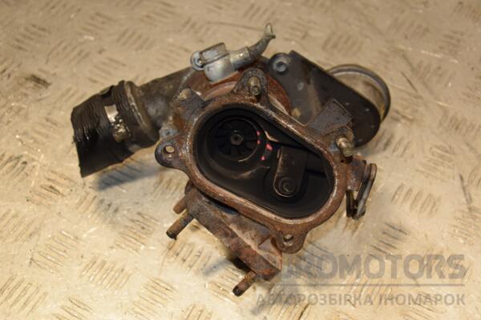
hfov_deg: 31.9
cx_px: 240
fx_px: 842
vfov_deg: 21.6
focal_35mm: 63
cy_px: 160
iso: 800
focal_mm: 42
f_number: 5
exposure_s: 1/200
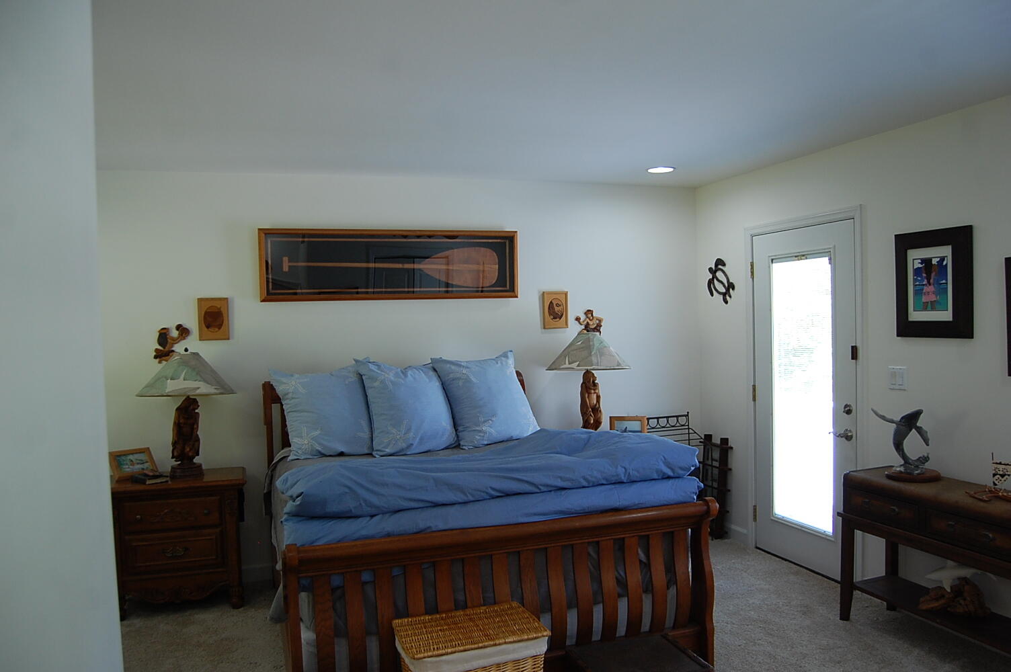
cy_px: 336
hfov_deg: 67.4
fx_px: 758
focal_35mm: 27
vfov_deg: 47.8
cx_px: 506
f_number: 4.5
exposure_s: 1/80
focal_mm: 18
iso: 400
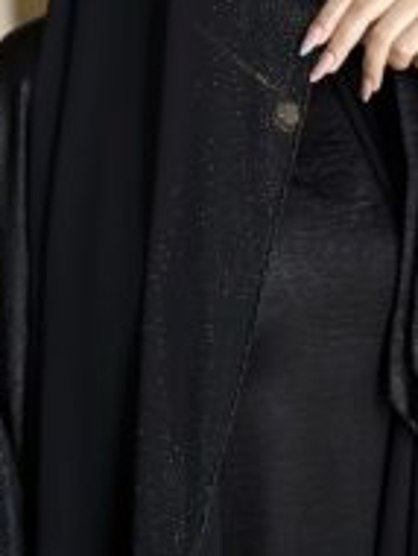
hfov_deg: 14.7
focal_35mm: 101
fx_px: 1623
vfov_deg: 19.4
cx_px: 254
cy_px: 181
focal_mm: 6.86
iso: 64
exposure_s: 1/121
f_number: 1.78
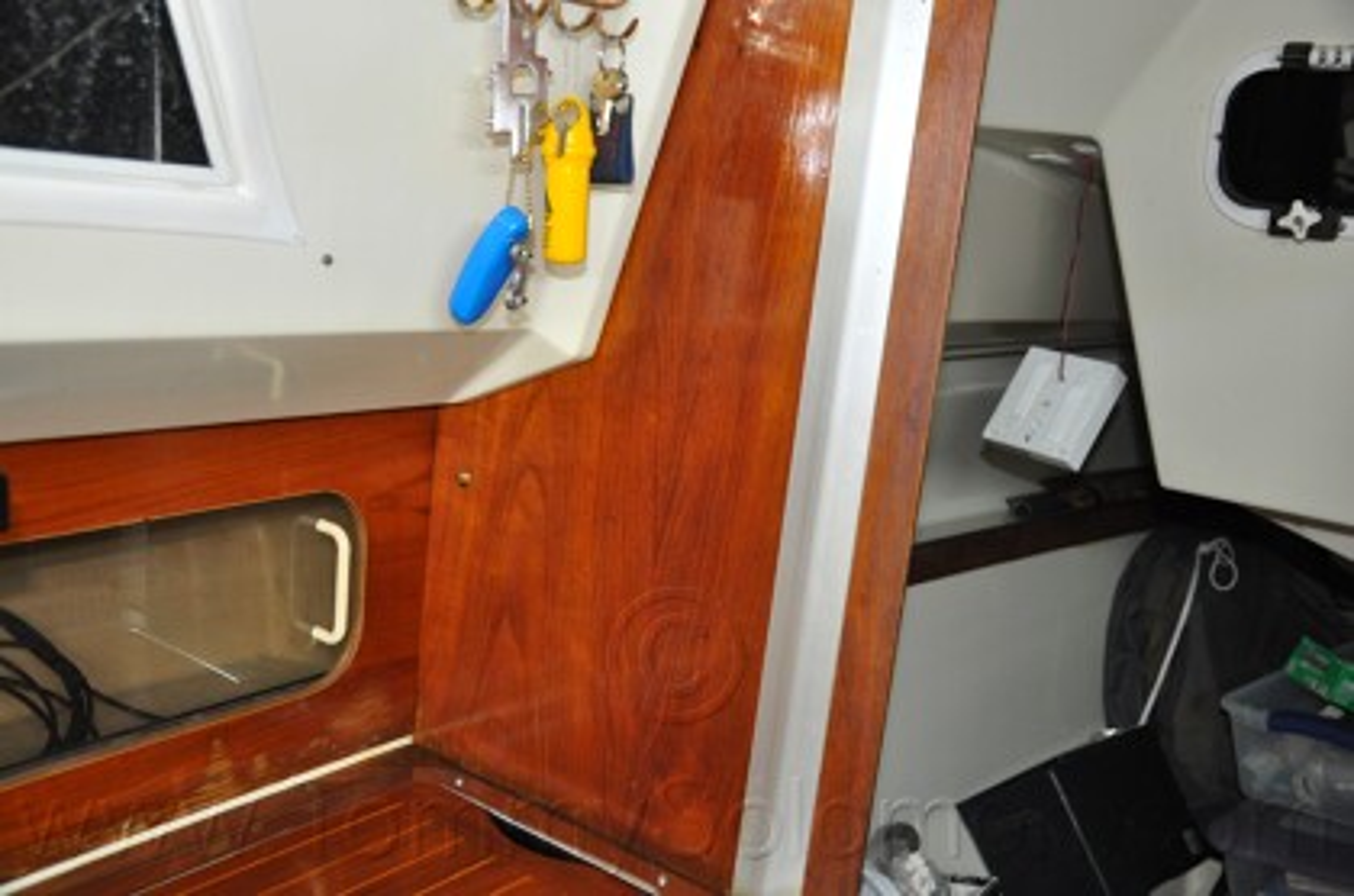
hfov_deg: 53.2
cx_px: 677
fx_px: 1351
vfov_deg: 36.7
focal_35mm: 36
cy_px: 448
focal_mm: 24
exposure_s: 1/60
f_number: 3.8
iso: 800
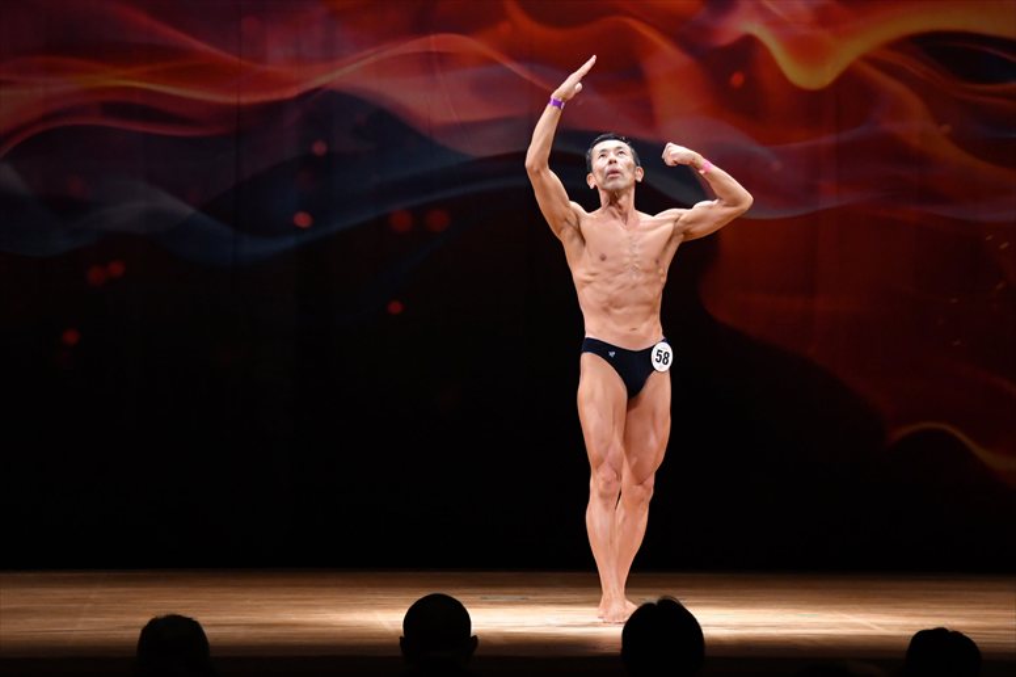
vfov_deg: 6.8
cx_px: 508
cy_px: 338
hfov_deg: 10.2
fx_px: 5698
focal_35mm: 202
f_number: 5.6
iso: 4000
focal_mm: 135
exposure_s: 1/400
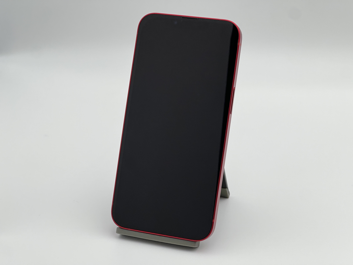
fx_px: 785
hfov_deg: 25.3
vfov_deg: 19.1
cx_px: 176
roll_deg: -0.6
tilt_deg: -22.6
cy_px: 132
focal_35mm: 77
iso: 80
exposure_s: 1/139
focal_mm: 9
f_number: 2.8
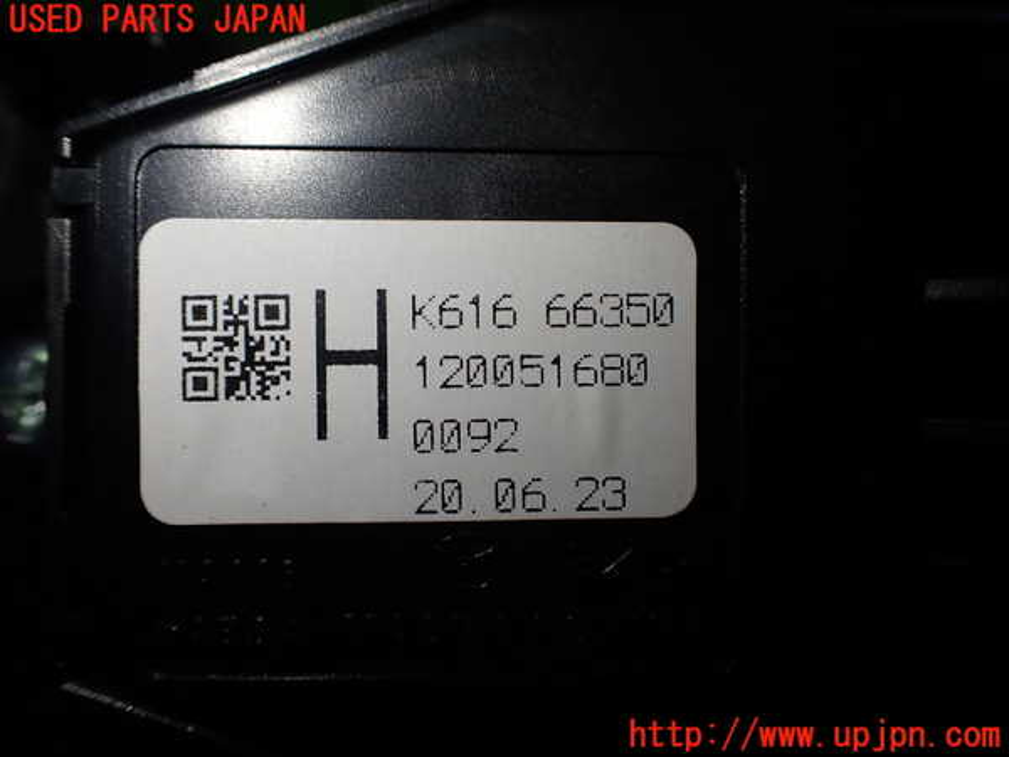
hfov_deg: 60.0
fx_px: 874
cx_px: 504
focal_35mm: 30
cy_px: 378
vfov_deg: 46.8
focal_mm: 5.4
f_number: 3.2
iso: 100
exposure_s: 1/160
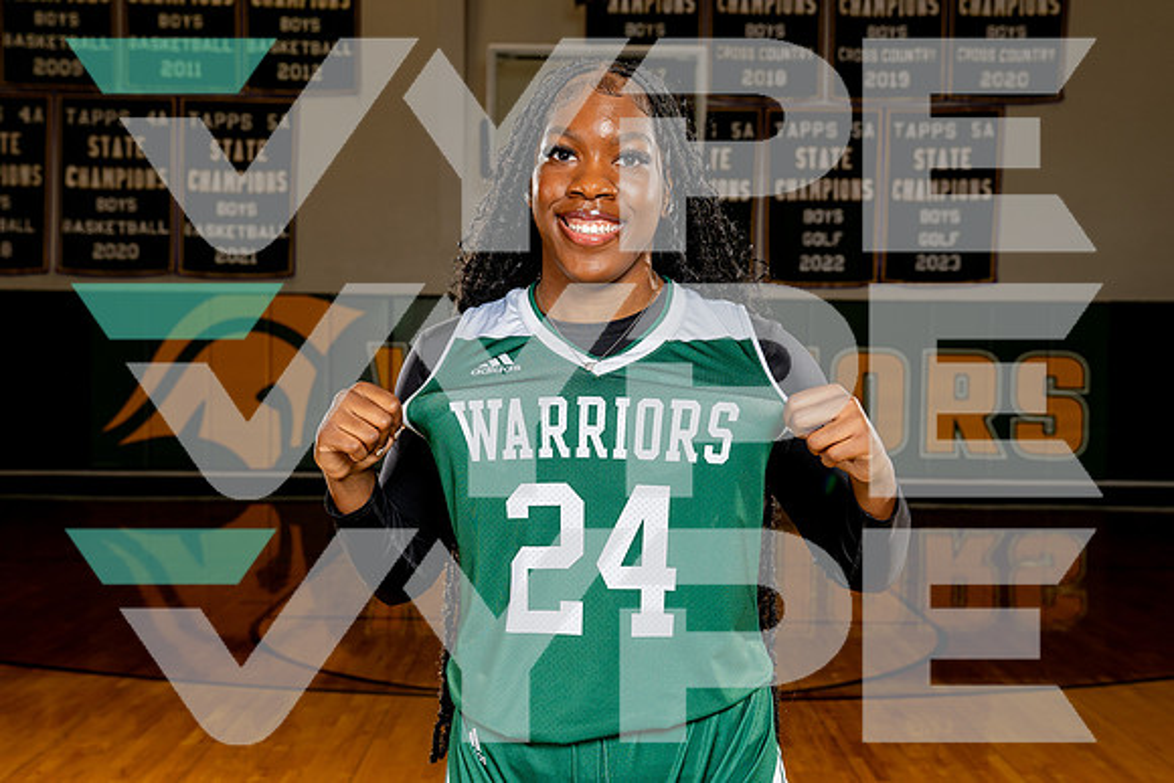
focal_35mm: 46
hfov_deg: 42.9
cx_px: 582
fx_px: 1493
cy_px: 387
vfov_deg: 29.4
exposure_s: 1/250
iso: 200
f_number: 5.6
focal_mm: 41
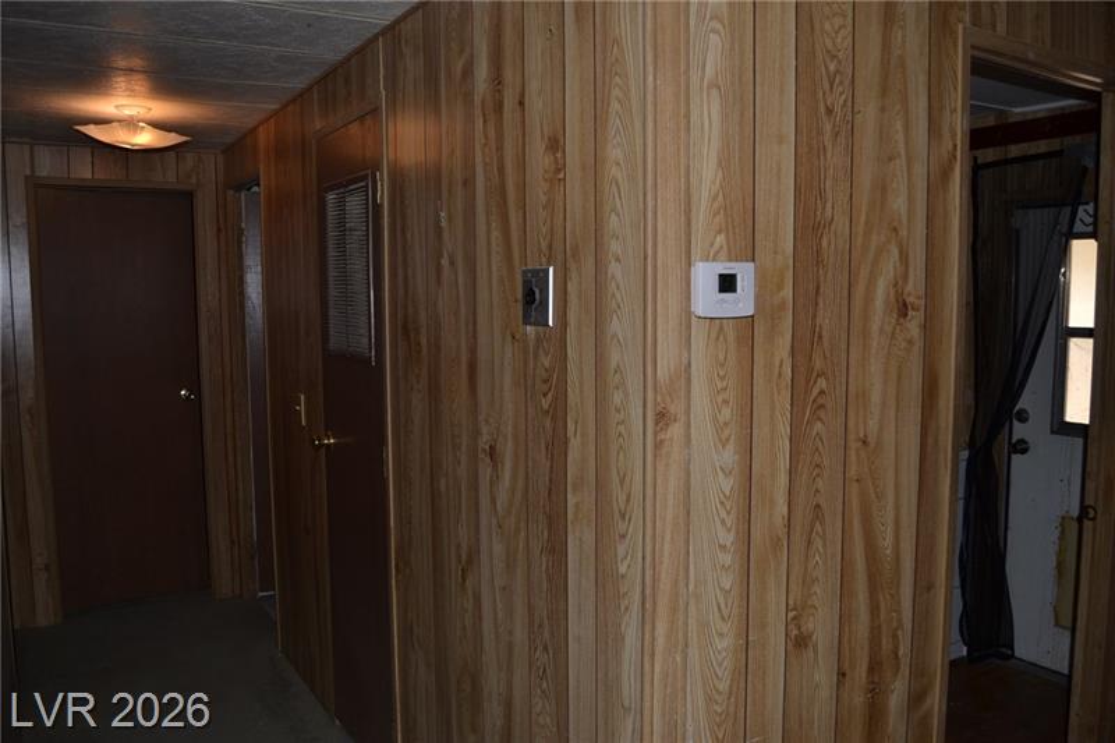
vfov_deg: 47.9
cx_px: 558
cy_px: 372
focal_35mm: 27
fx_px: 836
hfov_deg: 67.4
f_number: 3.5
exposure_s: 1/200
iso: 100
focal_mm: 18
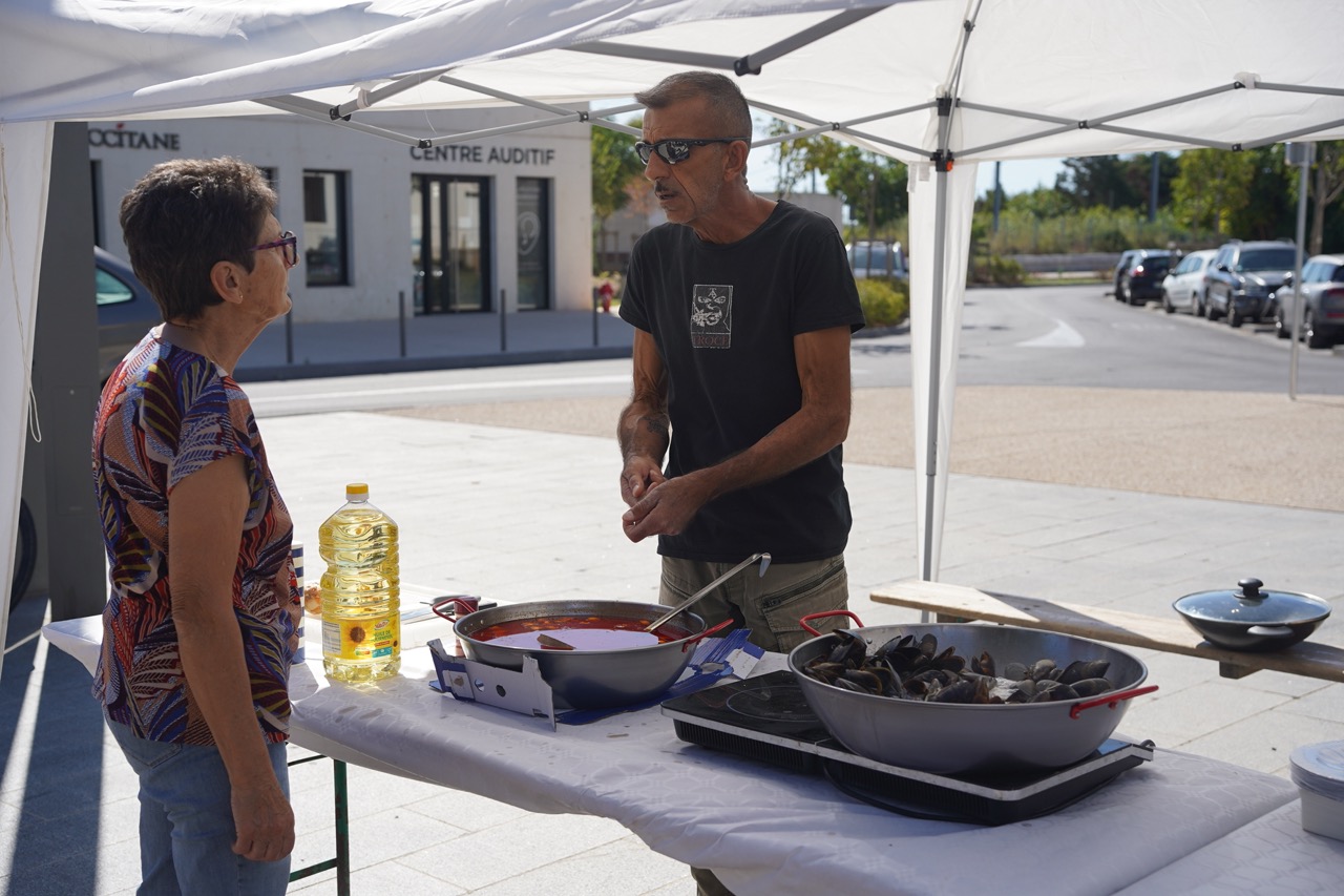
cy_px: 448
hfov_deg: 42.3
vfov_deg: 28.9
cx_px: 672
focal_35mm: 46
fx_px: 1736
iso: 100
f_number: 4.5
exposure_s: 1/640
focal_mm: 46.5
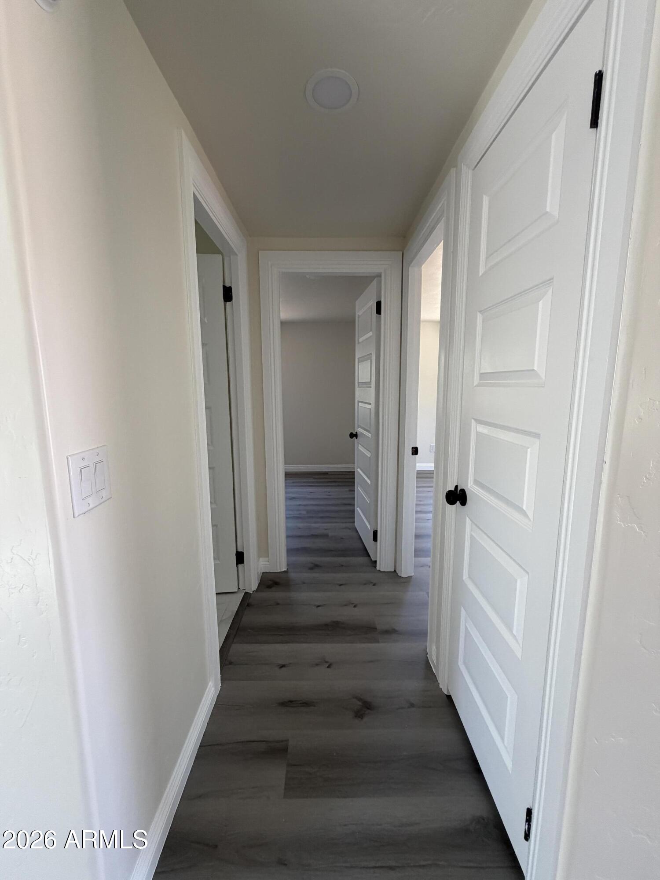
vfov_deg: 102.1
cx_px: 330
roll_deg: +0.4
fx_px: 356
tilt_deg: -8.0
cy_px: 440
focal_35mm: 14
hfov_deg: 85.7
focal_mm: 2.22
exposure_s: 1/121
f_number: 2.2
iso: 160
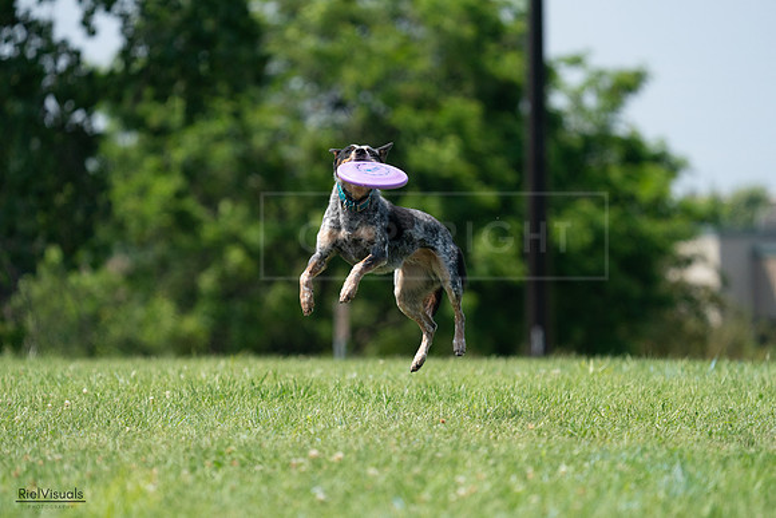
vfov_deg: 3.6
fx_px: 8300
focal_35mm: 385
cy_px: 259
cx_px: 388
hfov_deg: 5.4
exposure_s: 1/4000
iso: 1250
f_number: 6.3
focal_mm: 385
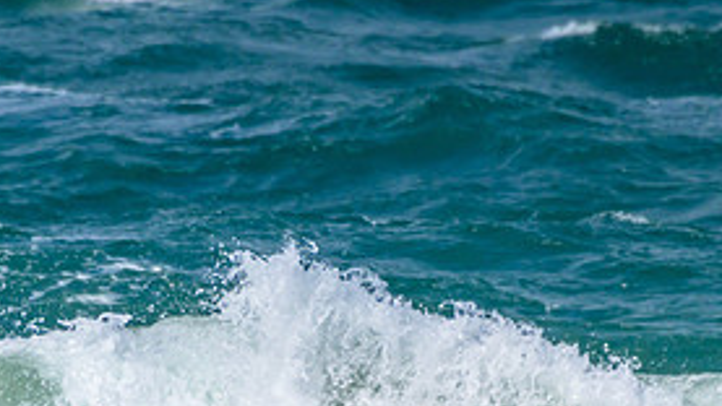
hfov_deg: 1.1
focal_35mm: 1975
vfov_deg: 0.6
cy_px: 485
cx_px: 485
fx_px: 37821
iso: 640
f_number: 11
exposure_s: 1/2500
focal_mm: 900
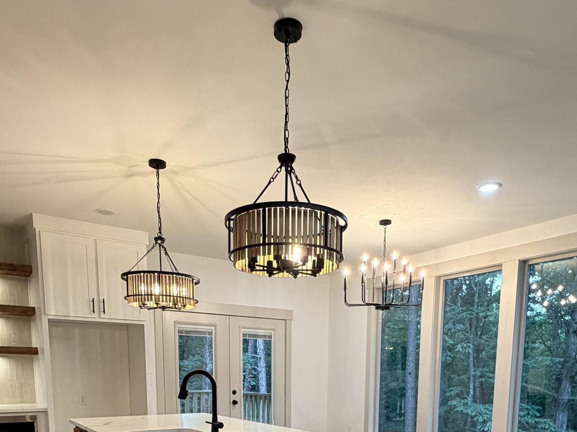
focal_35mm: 30
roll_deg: -0.4
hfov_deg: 60.0
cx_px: 300
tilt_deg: -9.8
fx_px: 500
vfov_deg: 40.1
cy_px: 446
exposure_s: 1/120
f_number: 2.2
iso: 200
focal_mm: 2.22
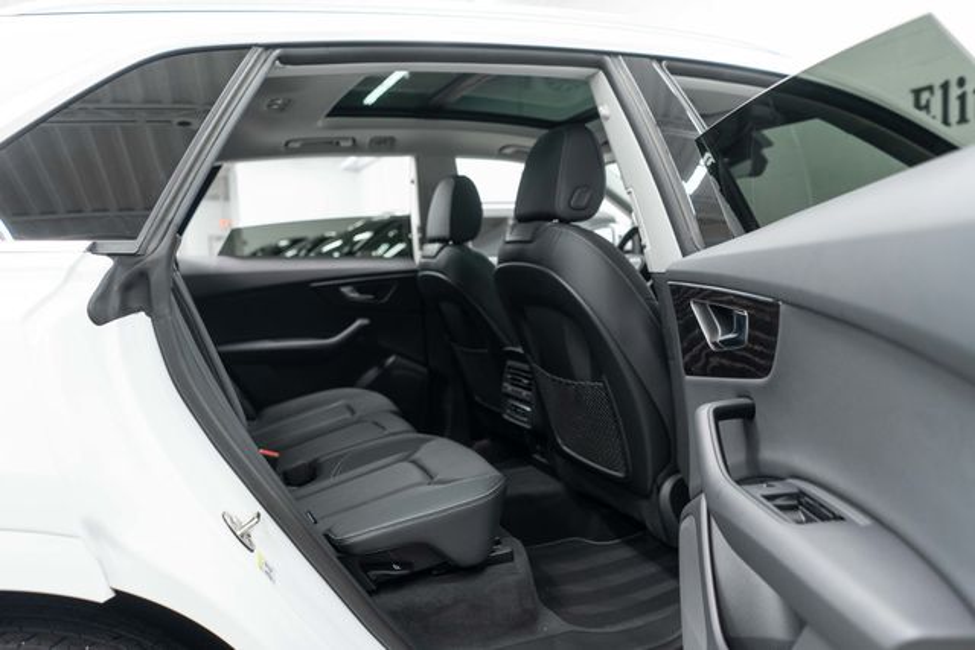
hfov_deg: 65.5
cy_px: 325
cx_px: 488
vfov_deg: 46.4
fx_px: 758
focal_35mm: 28
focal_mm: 28
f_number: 3.2
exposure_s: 1/50
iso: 800
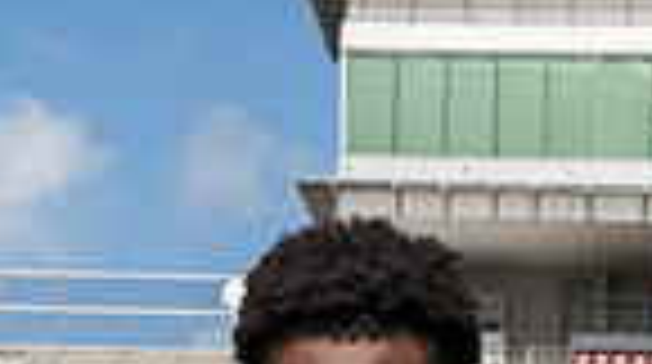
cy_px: 1002
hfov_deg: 13.2
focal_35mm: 163
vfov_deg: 6.8
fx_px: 2813
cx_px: 310
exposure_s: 1/250
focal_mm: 50
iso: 100
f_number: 9
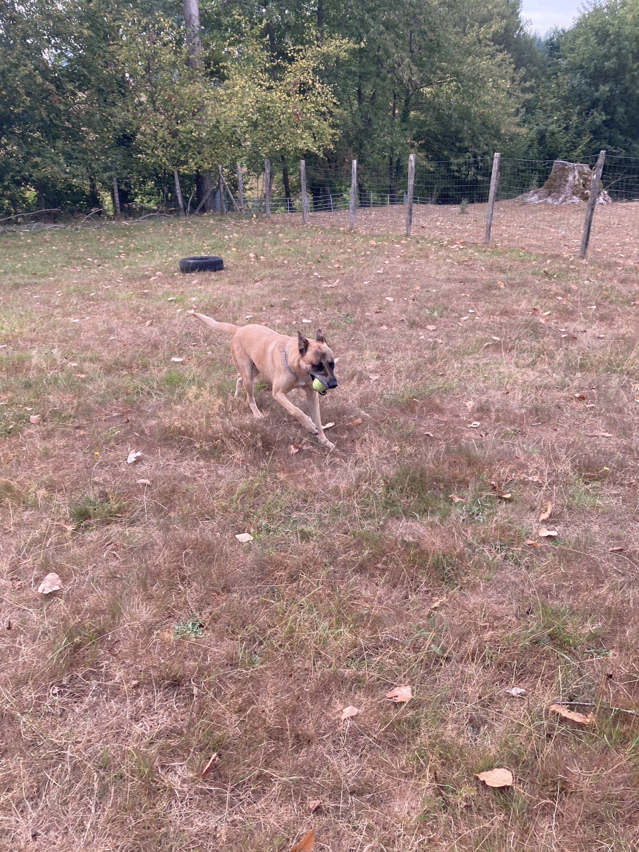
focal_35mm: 28
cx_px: 320
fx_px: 689
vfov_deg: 63.4
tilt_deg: -25.0
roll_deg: -3.2
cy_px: 426
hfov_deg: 49.7
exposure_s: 1/222
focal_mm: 3.99
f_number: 1.8
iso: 20
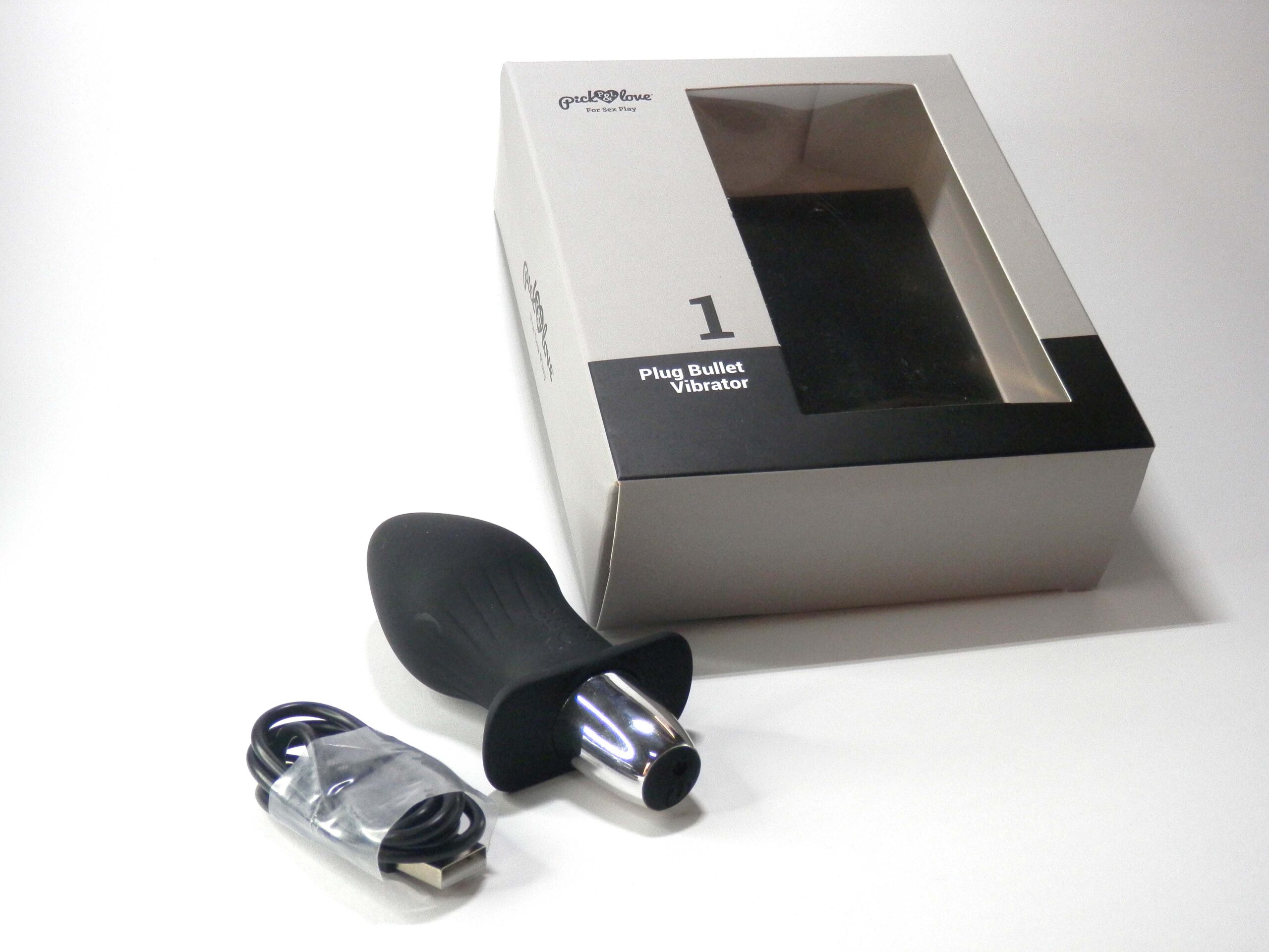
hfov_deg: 38.9
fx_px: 1796
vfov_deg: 29.7
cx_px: 634
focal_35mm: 49
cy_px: 476
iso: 160
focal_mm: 8.9
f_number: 4
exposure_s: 1/80
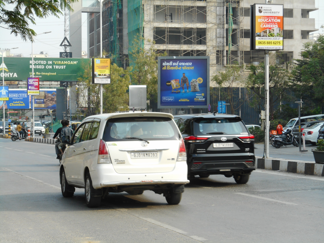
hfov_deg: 14.7
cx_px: 162
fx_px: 1254
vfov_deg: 11.1
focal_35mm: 134
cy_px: 122
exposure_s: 1/125
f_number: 6.1
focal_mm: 23.9
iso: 80
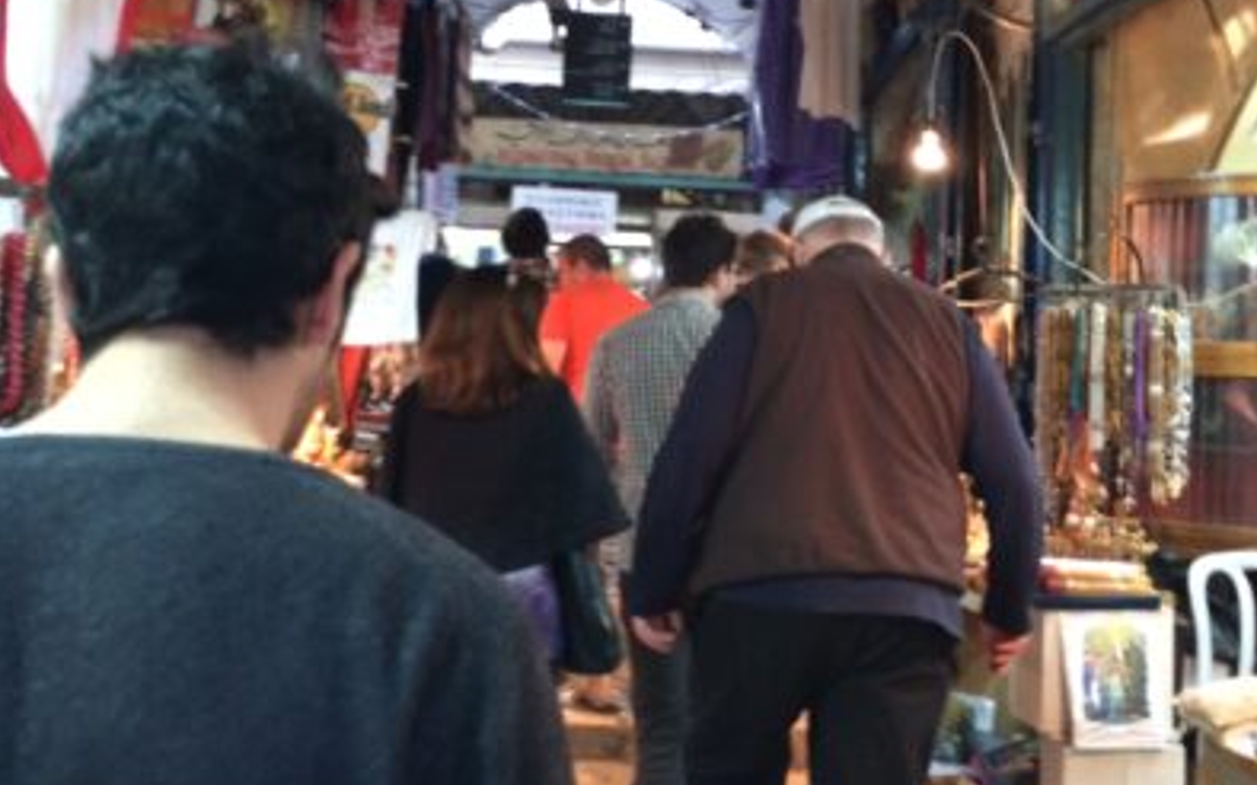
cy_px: 292
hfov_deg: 46.2
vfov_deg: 29.7
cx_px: 625
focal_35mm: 43
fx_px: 1473
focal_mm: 4.12
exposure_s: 1/20
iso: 320
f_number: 2.2
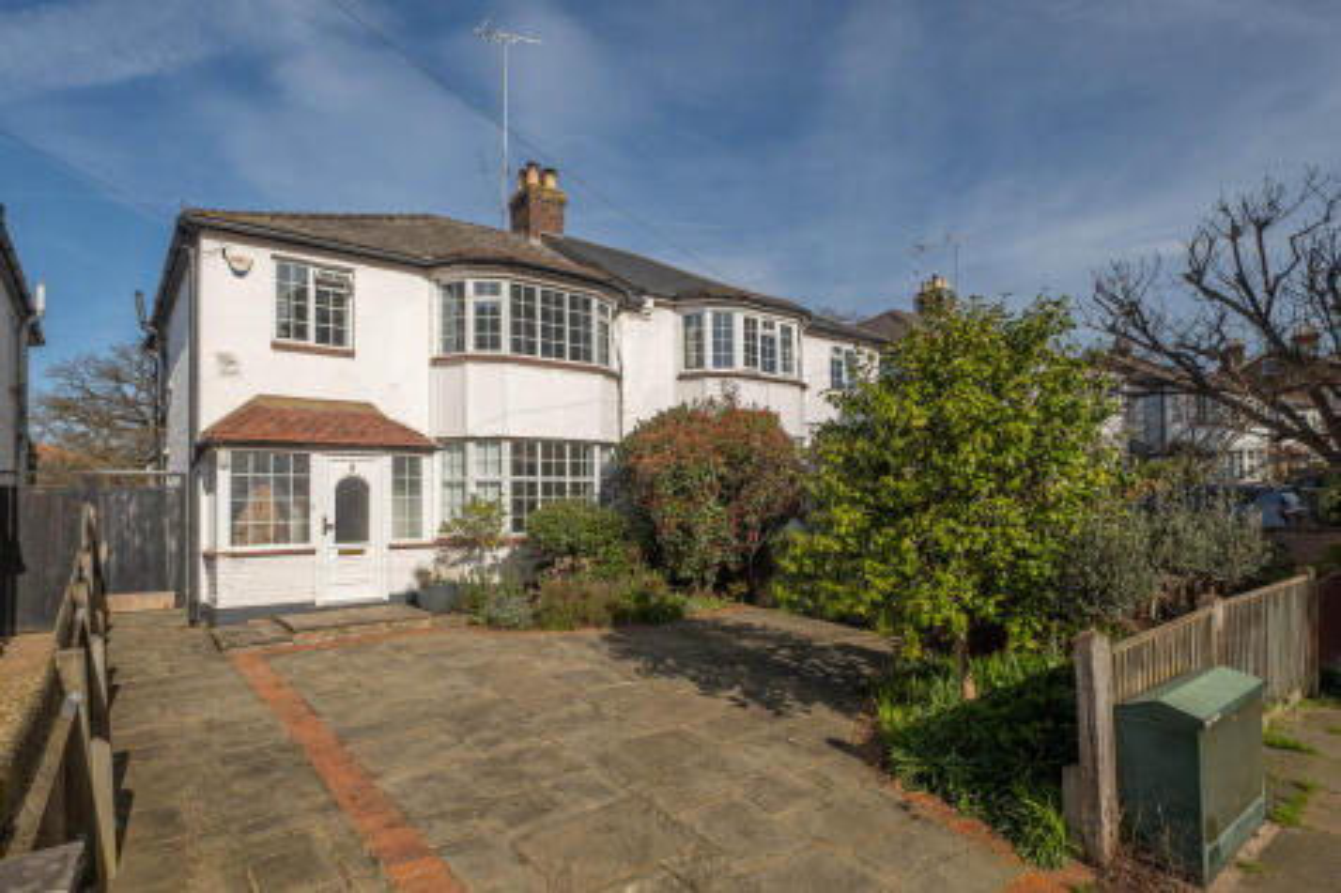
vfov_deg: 77.3
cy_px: 446
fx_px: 559
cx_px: 670
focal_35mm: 15
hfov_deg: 100.4
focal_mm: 10
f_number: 5.6
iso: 400
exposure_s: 1/2000
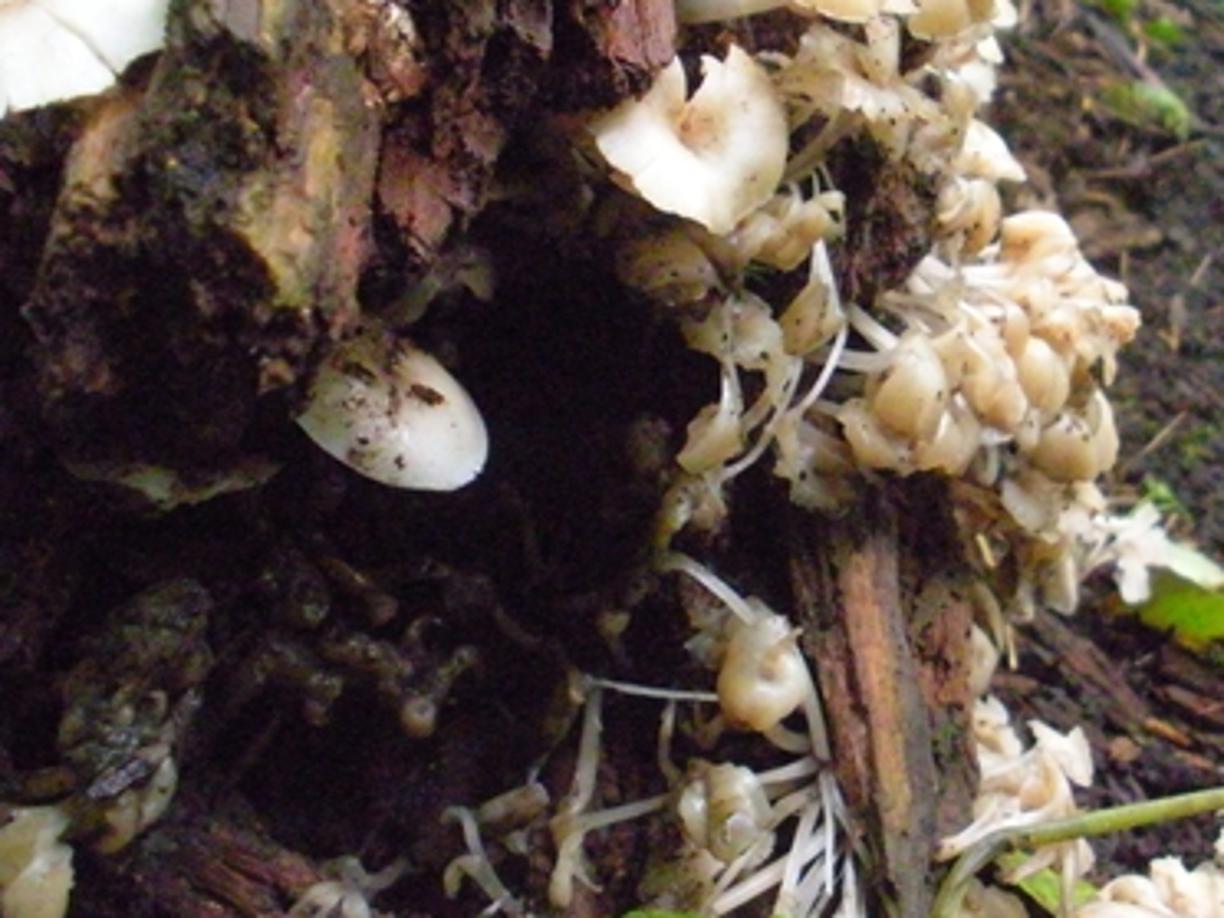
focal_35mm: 58
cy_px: 490
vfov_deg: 25.2
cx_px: 865
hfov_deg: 32.8
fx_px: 2051
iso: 1543
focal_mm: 6.3
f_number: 3.5
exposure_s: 1/120
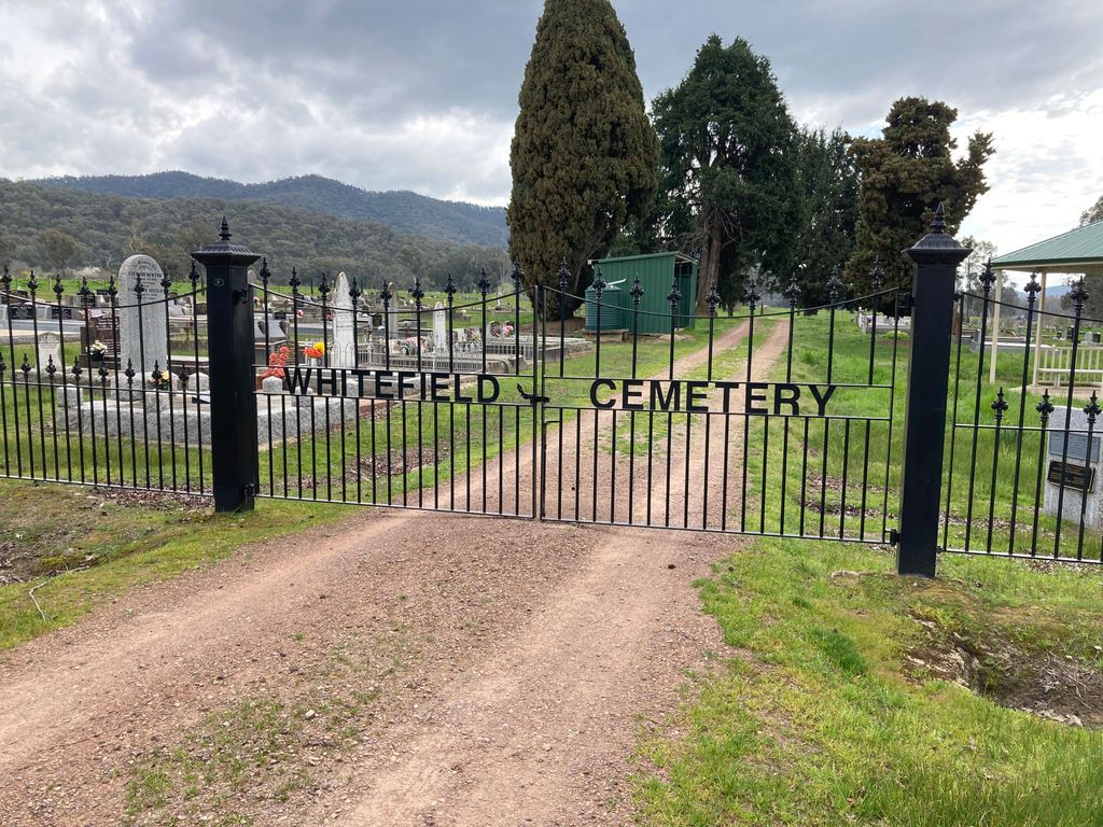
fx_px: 892
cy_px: 414
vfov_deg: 49.7
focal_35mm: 28
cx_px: 552
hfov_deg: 63.4
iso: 20
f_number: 1.8
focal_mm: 3.99
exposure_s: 1/326
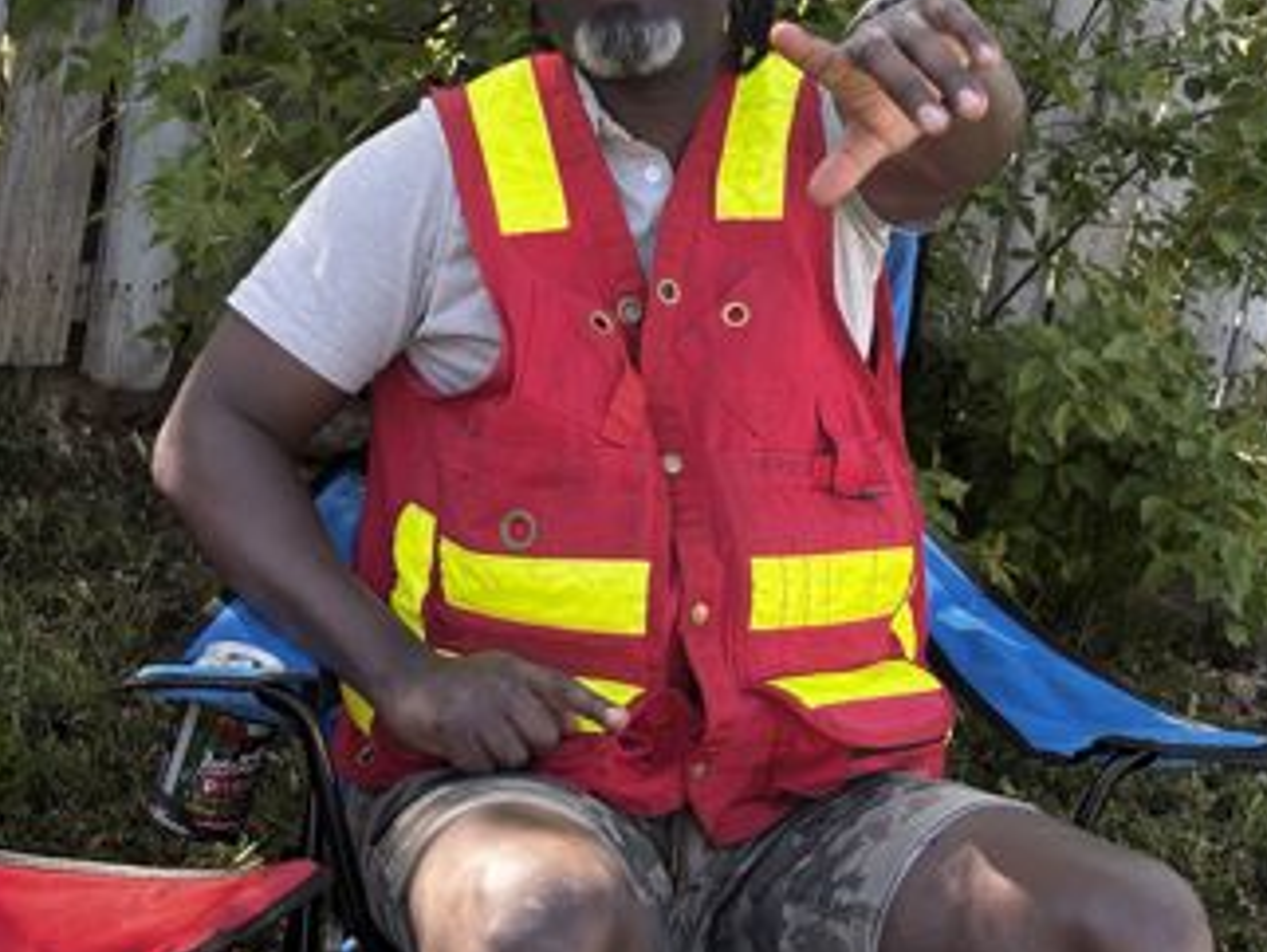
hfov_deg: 27.4
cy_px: 330
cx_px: 673
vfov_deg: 20.7
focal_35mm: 71
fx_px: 2601
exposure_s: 1/148
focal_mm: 5.96
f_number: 1.6
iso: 32
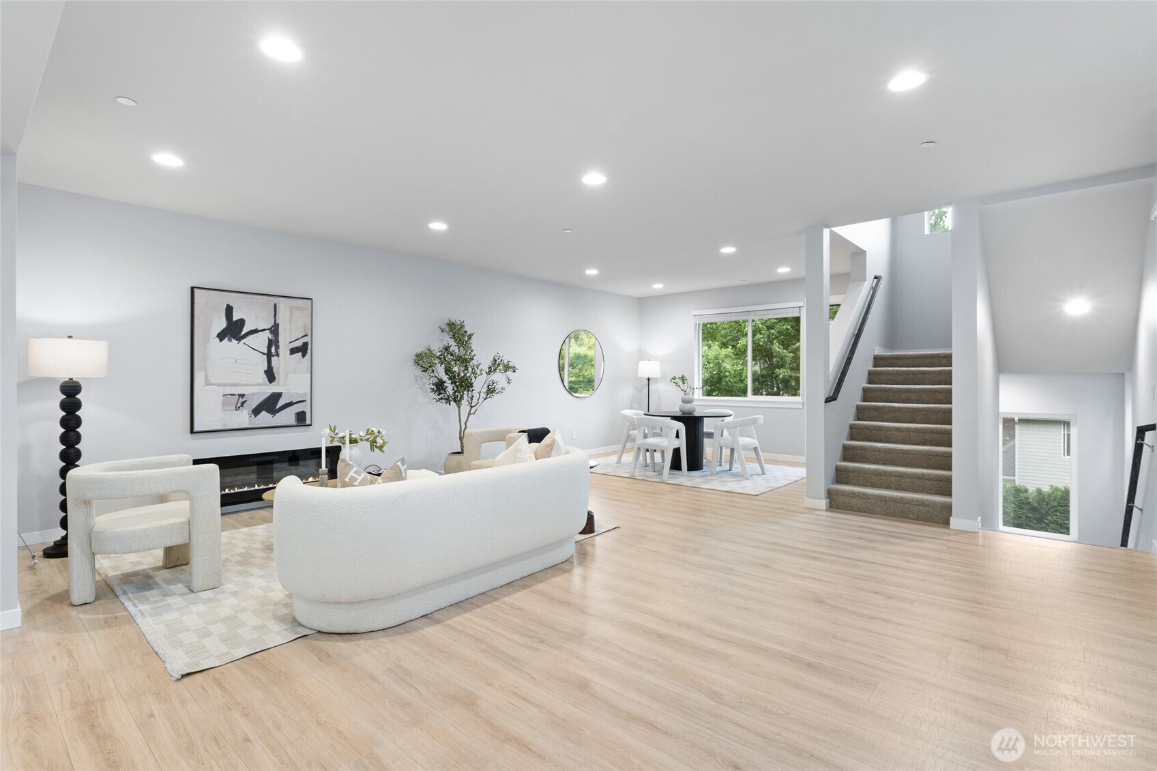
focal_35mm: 18
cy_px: 386
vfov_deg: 67.4
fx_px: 578
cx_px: 578
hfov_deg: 90.0
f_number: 8
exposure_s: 1/1.67
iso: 250
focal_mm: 12
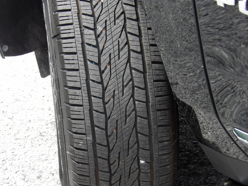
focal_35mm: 109
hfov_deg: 18.0
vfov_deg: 13.6
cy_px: 97
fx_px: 781
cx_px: 117
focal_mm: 18.2
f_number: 4.2
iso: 100
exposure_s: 1/119
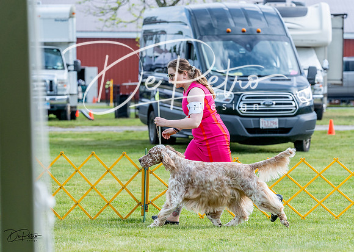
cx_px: 184
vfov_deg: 7.9
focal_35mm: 183
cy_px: 128
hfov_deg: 11.0
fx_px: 1836
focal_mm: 143
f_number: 4.5
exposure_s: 1/1250
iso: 400
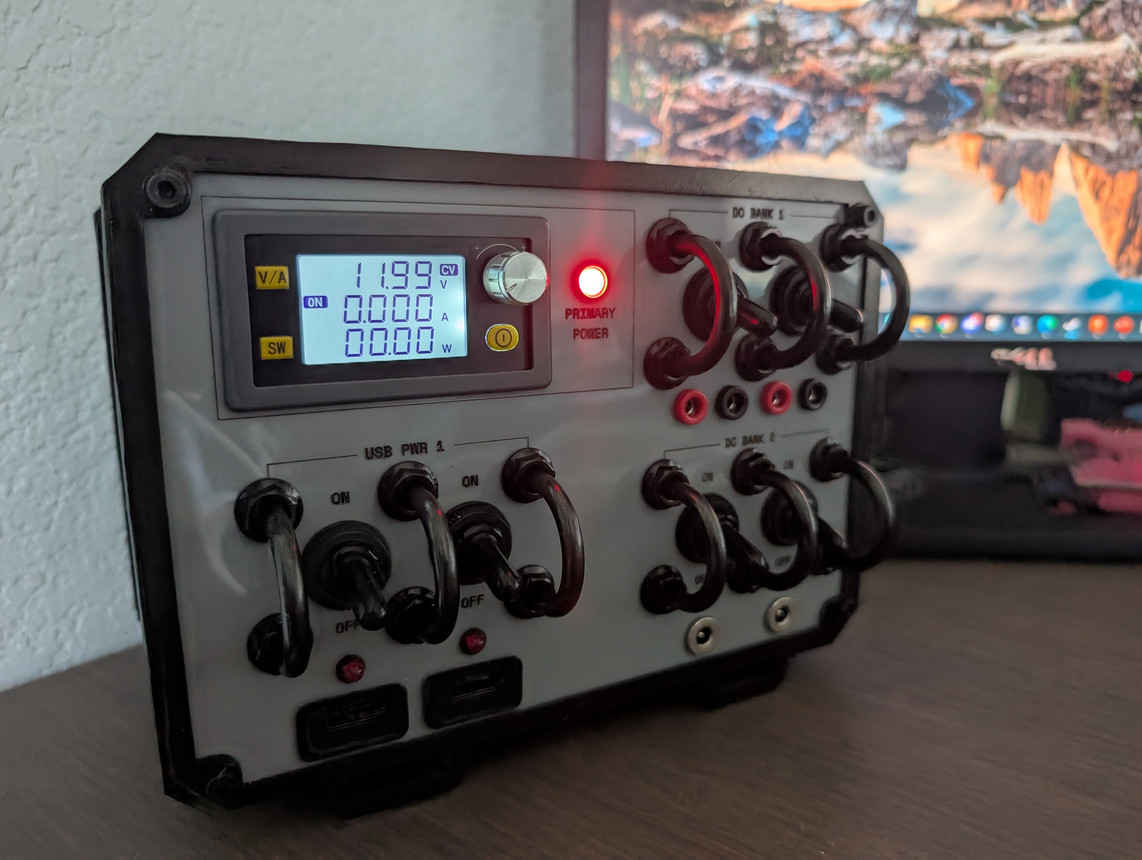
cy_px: 430
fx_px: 793
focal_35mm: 24
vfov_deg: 56.9
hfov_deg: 71.5
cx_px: 571
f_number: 1.68
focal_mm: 6.9
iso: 129
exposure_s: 1/17.6
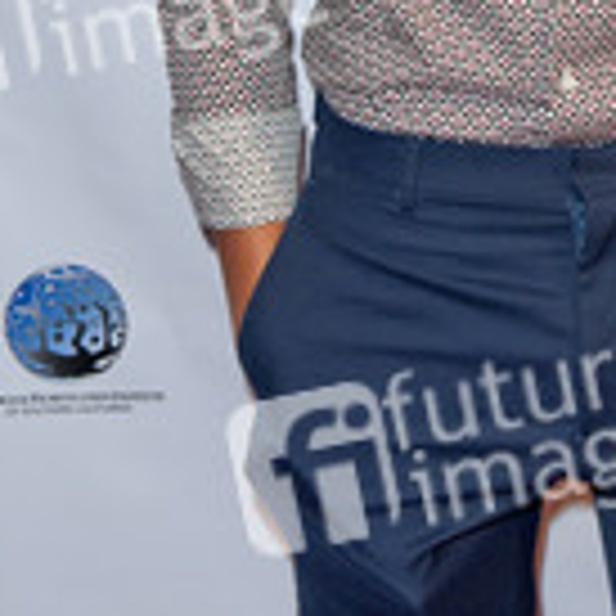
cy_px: -225
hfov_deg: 13.9
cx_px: 591
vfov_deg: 13.5
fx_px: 2496
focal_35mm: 124
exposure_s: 1/320
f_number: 5.6
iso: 500
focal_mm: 50
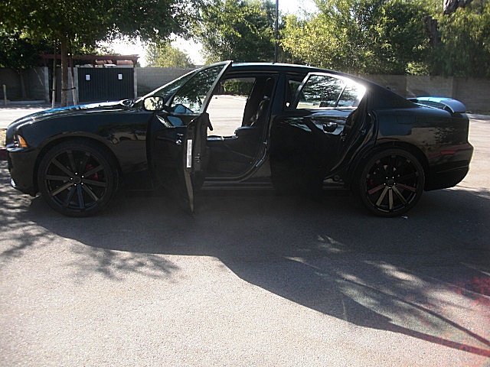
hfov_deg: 51.4
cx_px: 245
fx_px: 510
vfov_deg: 39.7
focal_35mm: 36
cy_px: 184
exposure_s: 1/320
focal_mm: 6.3
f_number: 2.8
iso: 50
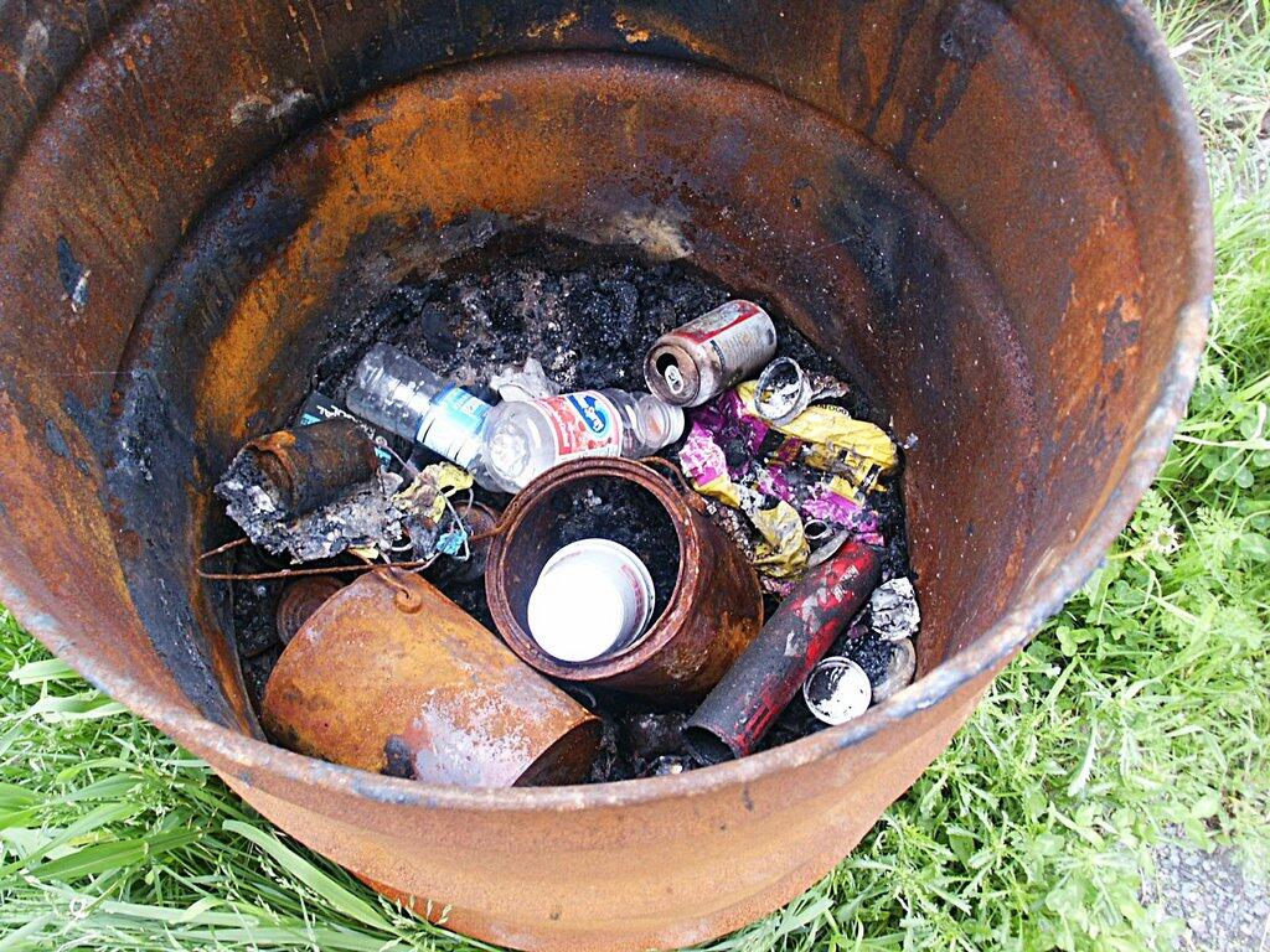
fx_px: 1284
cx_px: 635
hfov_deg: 52.6
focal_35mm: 35
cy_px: 476
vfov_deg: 40.7
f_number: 3
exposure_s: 1/125
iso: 64
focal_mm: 7.18
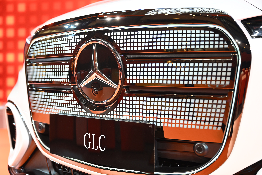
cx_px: 131
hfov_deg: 38.2
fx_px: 378
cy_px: 88
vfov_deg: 26.0
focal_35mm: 52
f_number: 4
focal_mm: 52
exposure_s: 1/125
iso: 800
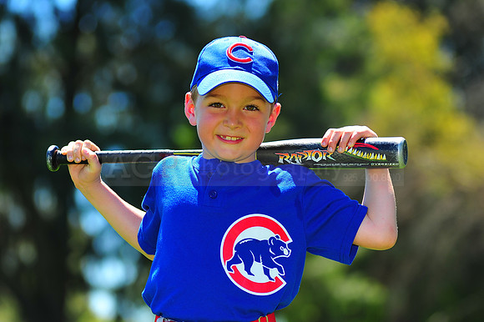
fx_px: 2419
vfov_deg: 7.6
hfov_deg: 11.4
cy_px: 161
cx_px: 242
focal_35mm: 180
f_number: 5
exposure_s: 1/500
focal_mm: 180
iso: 200
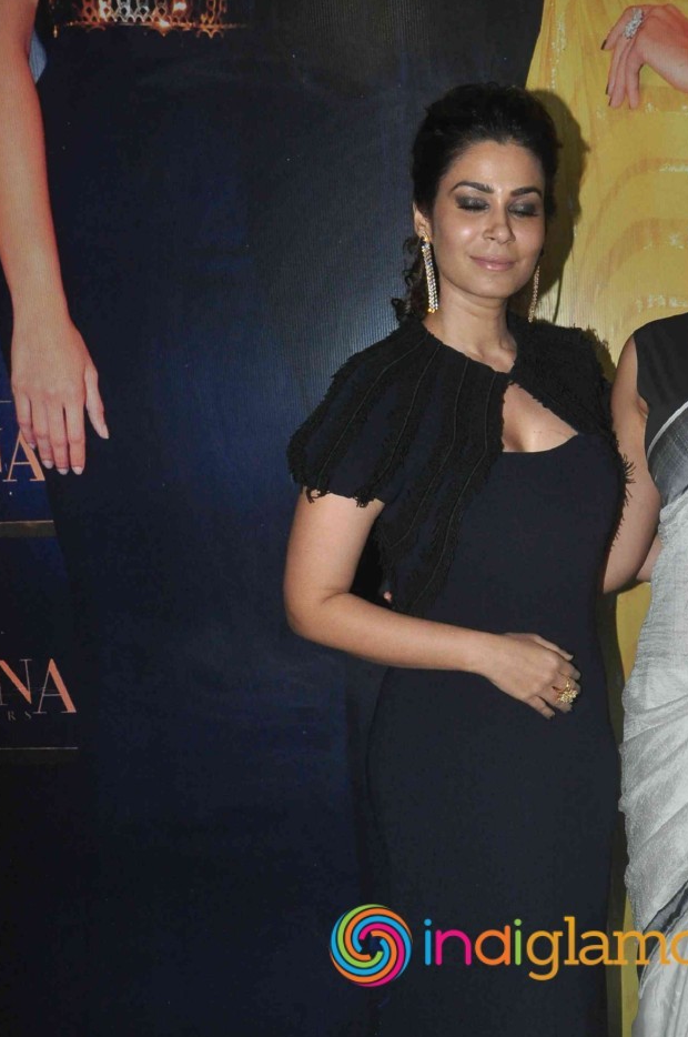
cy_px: 725
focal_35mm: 51
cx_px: 547
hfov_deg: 26.0
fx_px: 1461
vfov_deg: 38.4
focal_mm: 21
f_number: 10
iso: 1000
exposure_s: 1/250
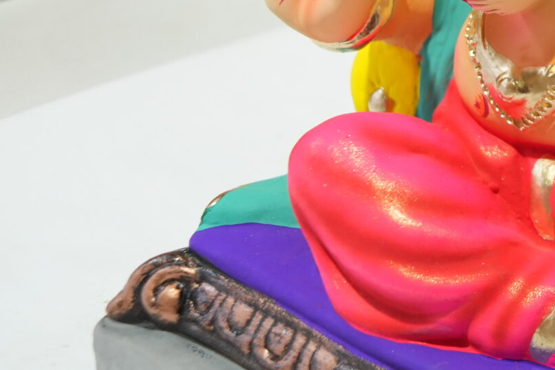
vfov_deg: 16.3
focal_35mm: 79
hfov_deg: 22.5
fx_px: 1218
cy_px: -120
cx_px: 752
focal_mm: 25
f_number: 3.5
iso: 800
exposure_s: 1/200
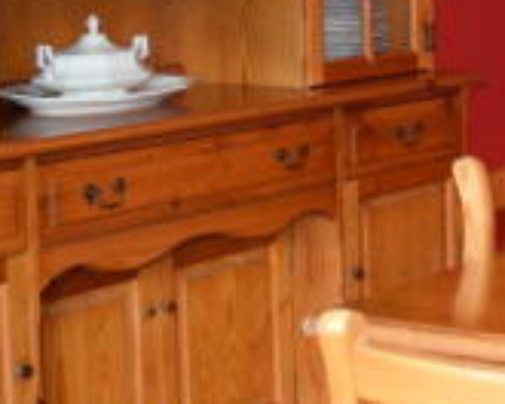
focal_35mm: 112
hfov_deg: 15.0
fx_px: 1674
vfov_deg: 13.6
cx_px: 894
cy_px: 38
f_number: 5
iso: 800
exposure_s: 1/80
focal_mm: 20
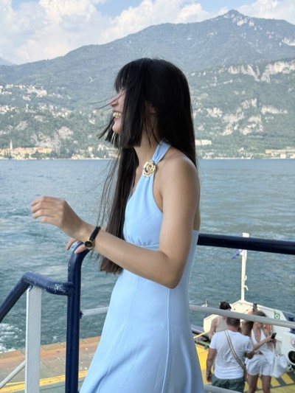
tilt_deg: -3.4
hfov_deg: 30.3
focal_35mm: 48
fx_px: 545
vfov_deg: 39.6
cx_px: 148
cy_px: 196
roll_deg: -0.4
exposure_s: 1/1838
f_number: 1.78
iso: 80
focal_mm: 6.76
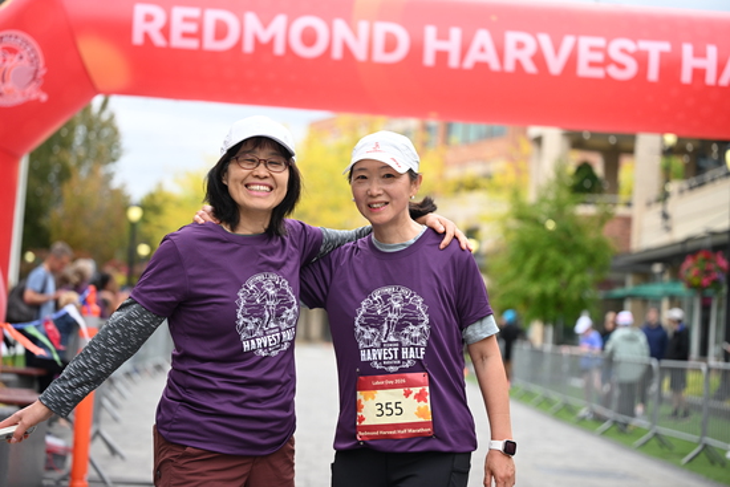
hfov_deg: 28.8
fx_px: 1420
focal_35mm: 70
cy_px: 244
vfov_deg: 19.5
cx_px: 365
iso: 640
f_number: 2.8
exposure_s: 1/2000
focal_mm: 70
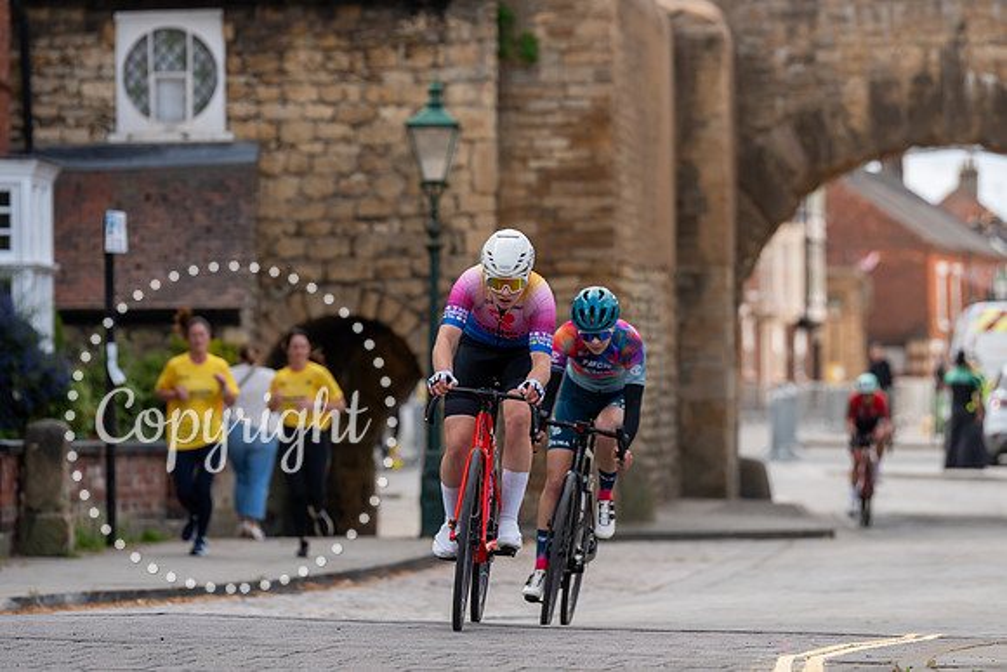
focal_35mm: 221
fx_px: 6183
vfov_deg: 6.2
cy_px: 301
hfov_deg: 9.3
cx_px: 556
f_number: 4
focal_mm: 200
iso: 320
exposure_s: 1/1000
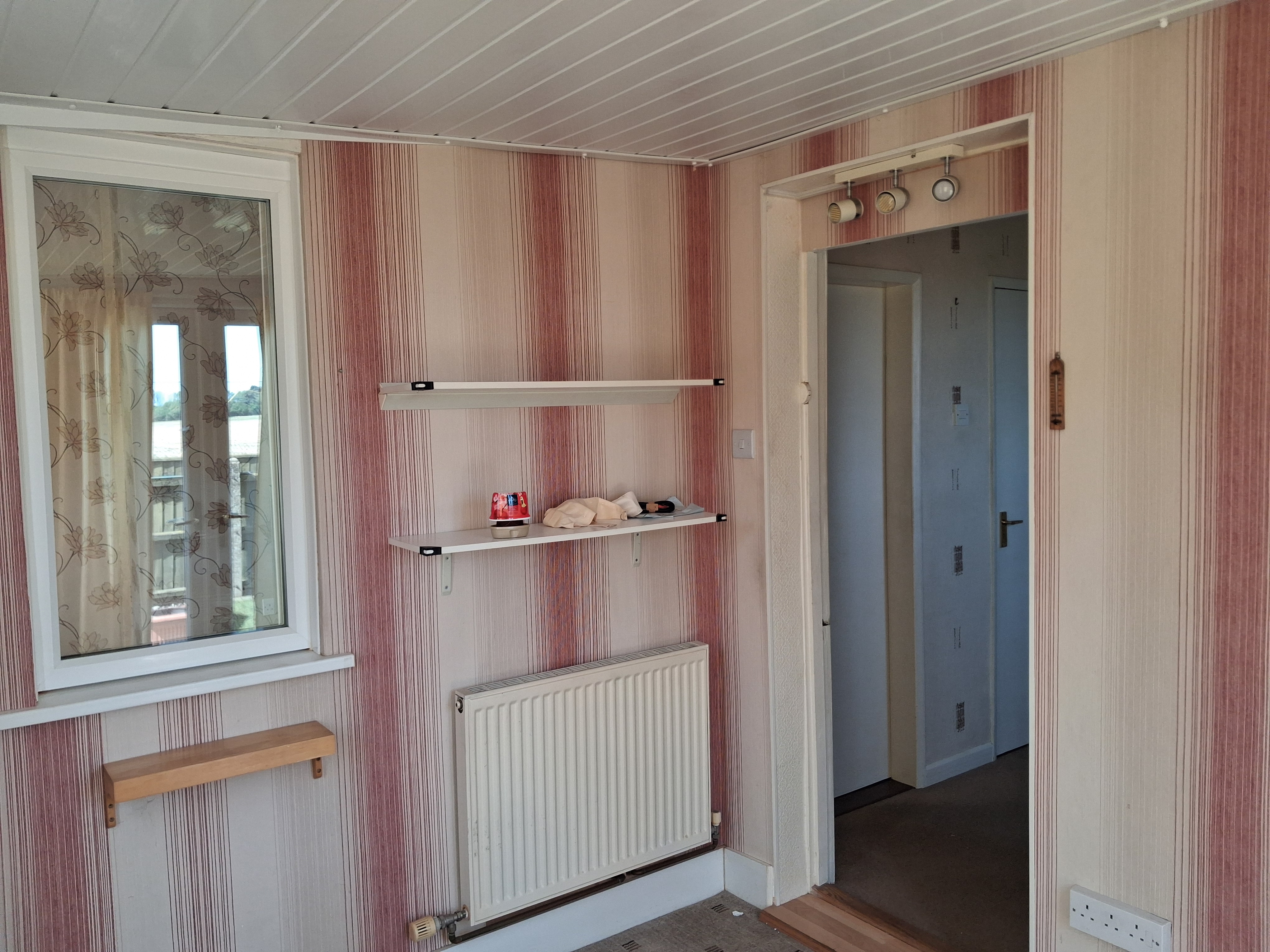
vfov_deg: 51.4
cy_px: 476
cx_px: 635
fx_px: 991
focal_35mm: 27
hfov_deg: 65.3
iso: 125
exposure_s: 1/100
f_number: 1.8
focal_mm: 4
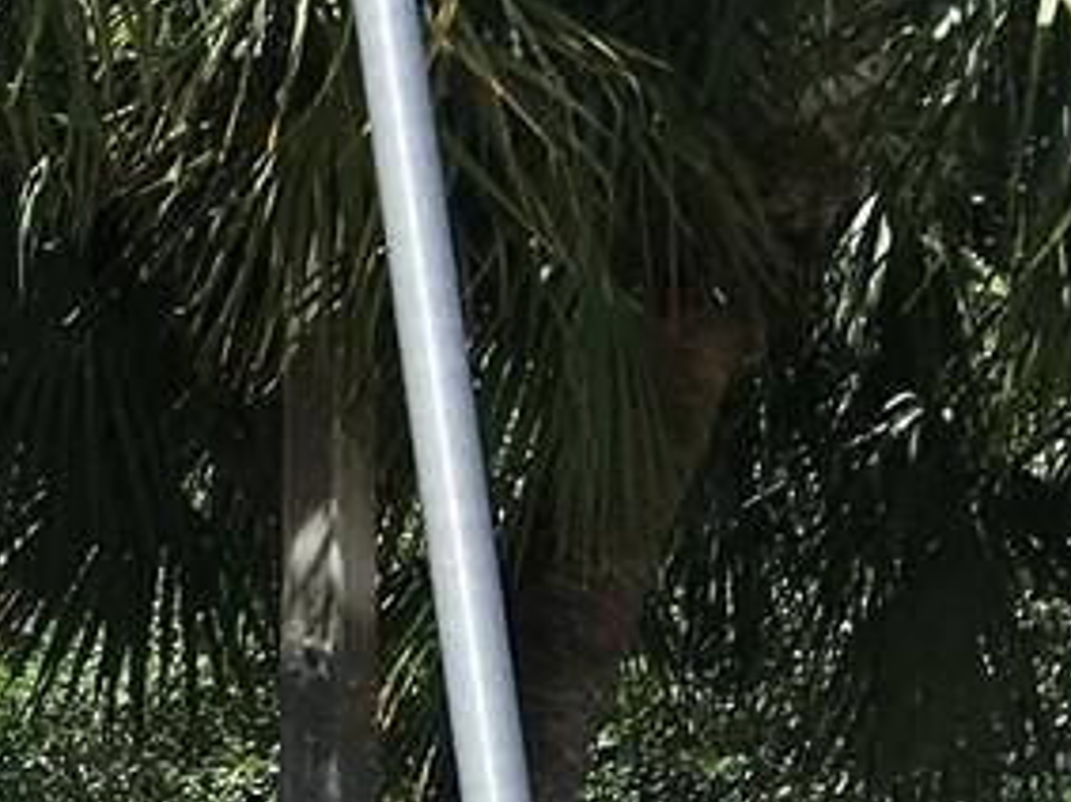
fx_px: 5072
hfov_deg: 11.1
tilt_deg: +0.2
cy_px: 2194
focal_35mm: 164
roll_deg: +0.0
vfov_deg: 8.0
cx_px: -992
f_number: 2.2
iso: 25
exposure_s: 1/1040
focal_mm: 4.15
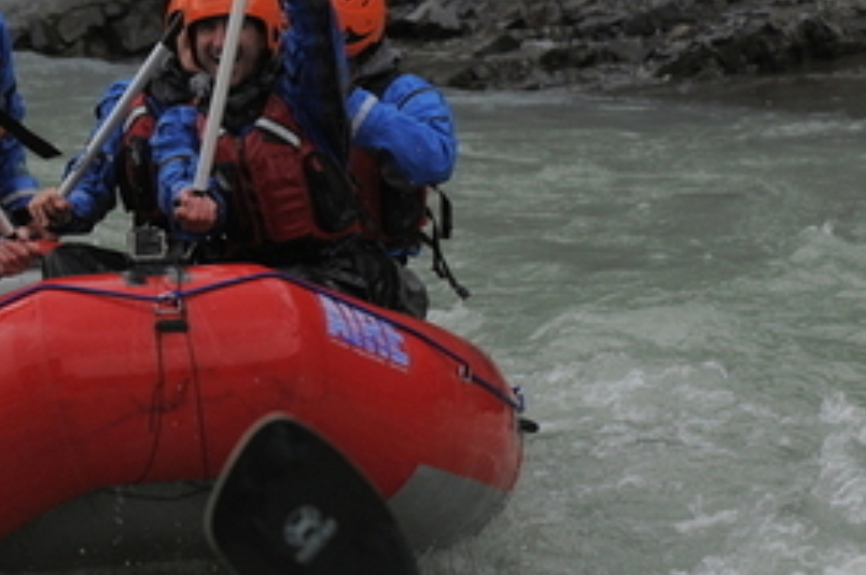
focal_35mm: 290
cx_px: 82
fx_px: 6968
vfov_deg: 4.7
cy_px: 79
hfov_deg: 7.1
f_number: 4
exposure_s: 1/2500
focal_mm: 86
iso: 400
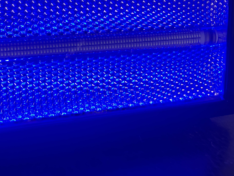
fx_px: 399
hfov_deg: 32.1
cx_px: 60
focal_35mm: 59
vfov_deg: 24.7
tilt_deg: -17.5
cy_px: 57
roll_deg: -1.9
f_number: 1.8
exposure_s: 1/94
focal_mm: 3.99
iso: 80
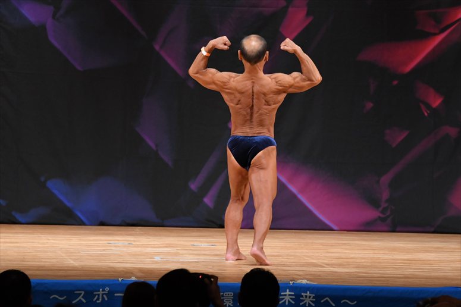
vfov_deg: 5.1
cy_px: 154
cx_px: 230
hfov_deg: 7.6
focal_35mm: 270
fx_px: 3456
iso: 3200
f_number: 5.6
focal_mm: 180
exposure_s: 1/400
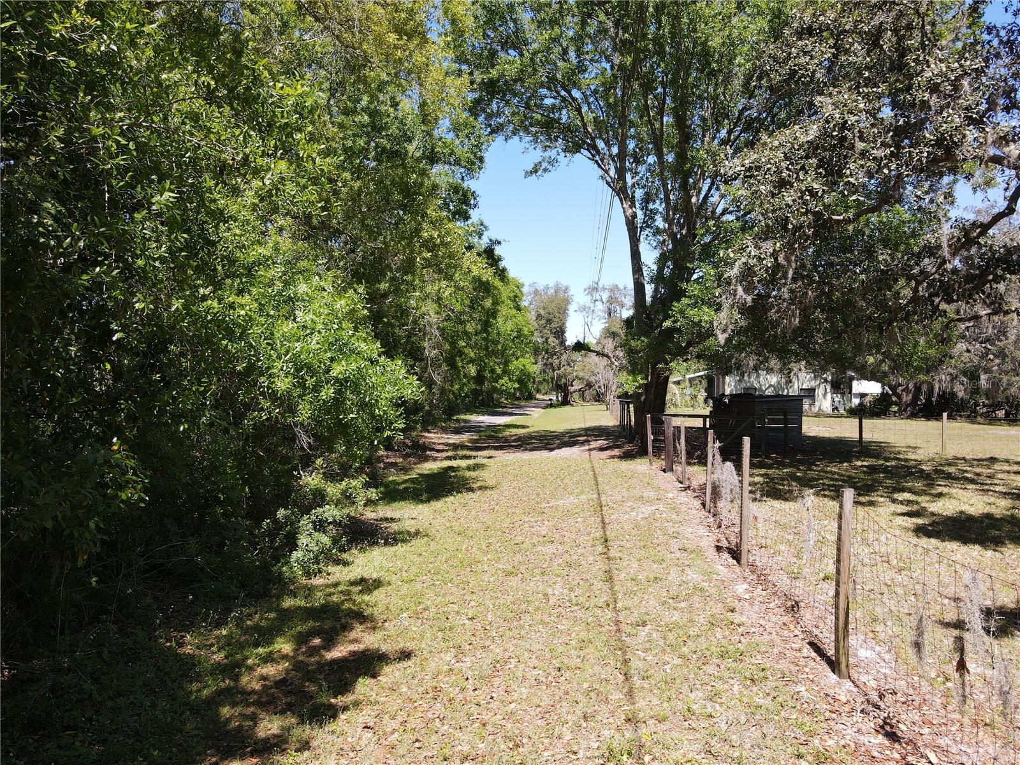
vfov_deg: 56.8
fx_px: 707
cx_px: 510
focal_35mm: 24
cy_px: 382
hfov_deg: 71.6
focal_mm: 4.5
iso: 100
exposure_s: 1/320
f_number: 2.8
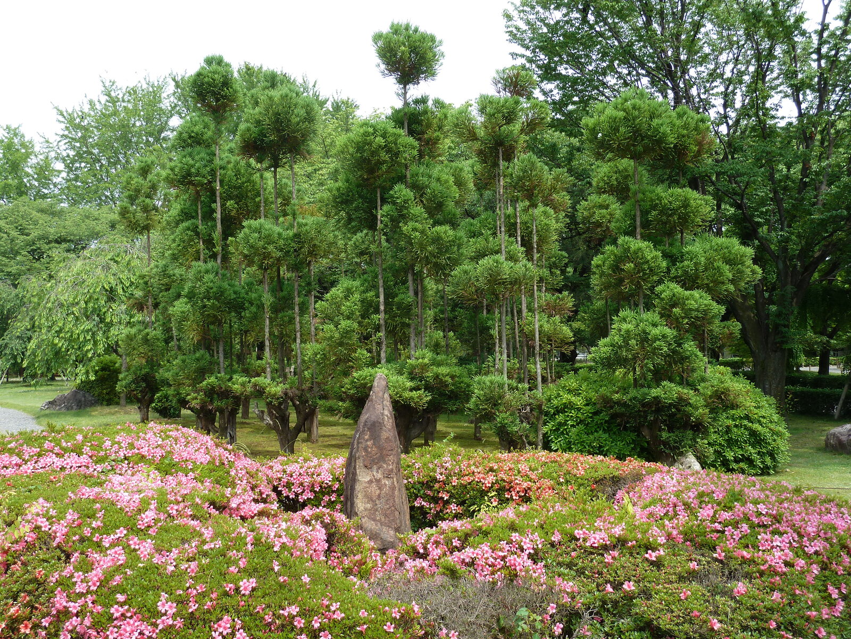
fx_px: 983
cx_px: 426
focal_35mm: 40
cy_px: 320
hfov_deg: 46.8
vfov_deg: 36.0
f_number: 4
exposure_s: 1/200
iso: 80
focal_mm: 6.5
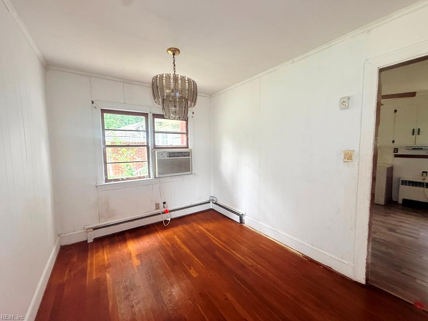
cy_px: 160
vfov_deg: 85.7
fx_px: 173
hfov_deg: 102.1
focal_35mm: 14
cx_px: 214
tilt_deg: -4.7
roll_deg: +0.5
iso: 400
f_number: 2.2
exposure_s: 1/60
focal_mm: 2.22
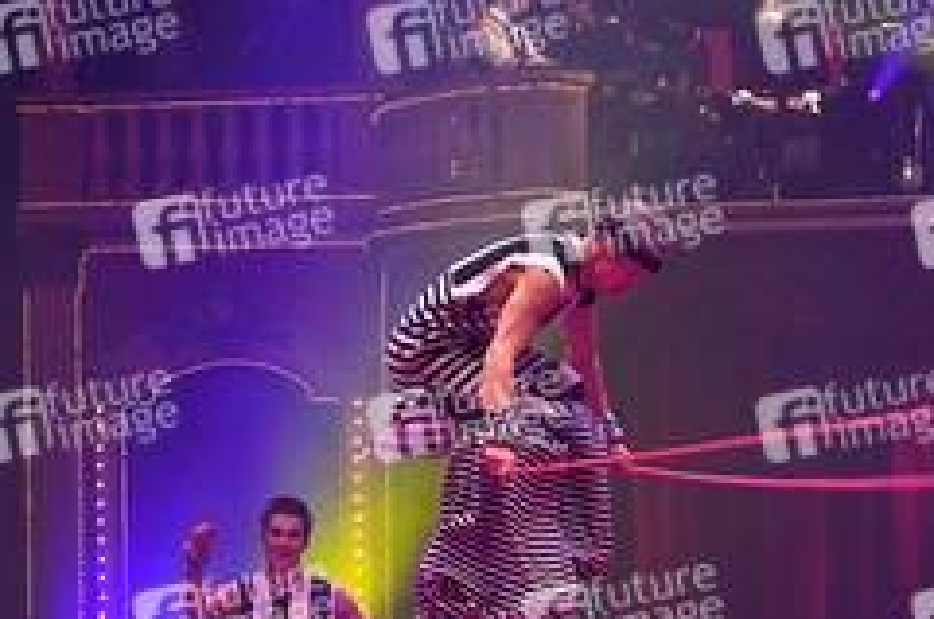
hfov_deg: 21.3
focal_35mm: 96
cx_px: 520
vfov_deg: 14.1
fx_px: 2486
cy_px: 514
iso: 1000
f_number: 3.5
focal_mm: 51
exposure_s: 1/500
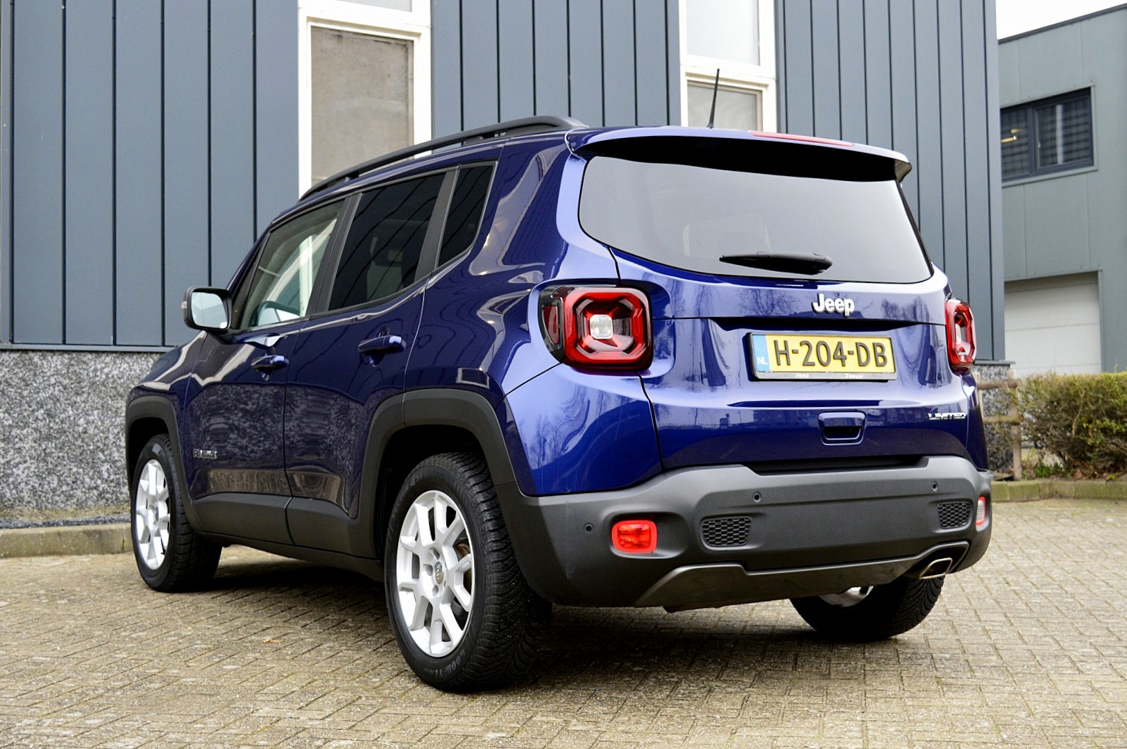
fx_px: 1454
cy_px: 374
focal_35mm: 46
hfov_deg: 42.4
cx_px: 564
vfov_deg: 28.9
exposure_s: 1/60
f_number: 6.3
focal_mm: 31
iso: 800
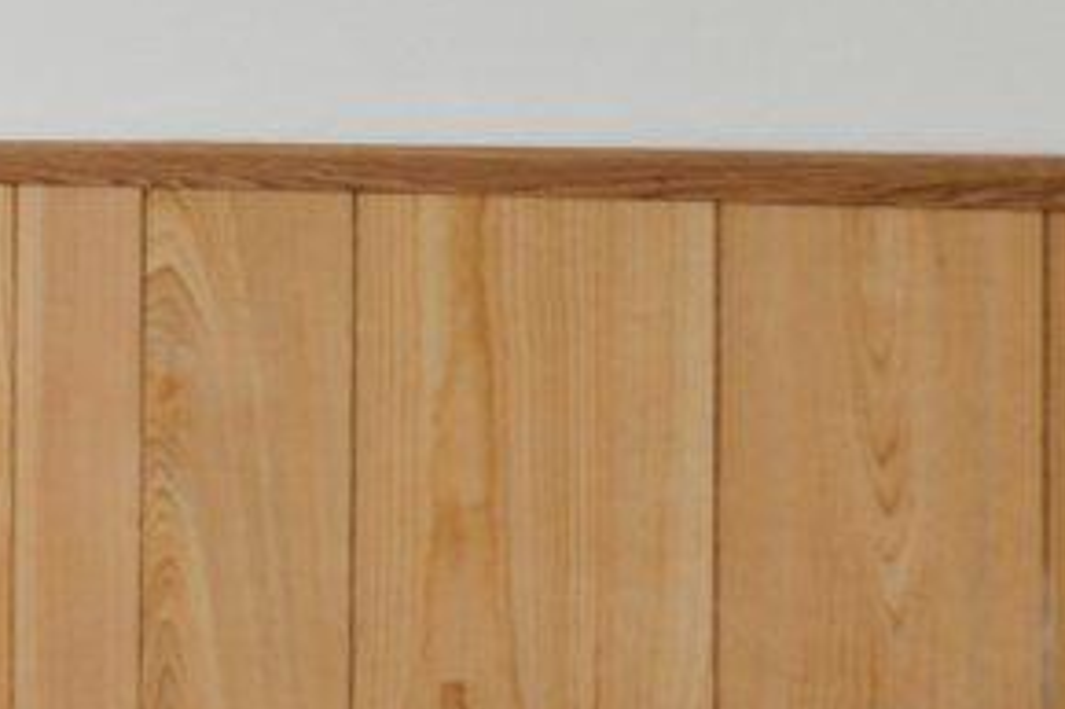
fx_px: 2927
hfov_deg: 17.1
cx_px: -837
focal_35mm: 99
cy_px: 134
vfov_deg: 13.7
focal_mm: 14
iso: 400
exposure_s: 1/50
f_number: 7.1
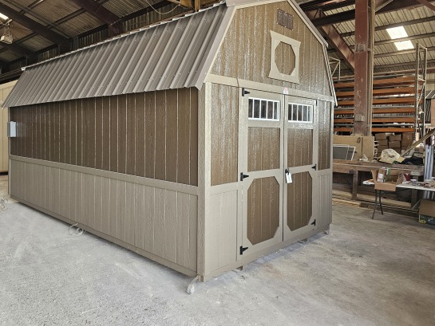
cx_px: 188
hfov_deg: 65.0
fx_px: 339
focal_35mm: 27
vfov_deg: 51.2
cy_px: 141
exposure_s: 1/170
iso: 250
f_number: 1.7
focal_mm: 6.3
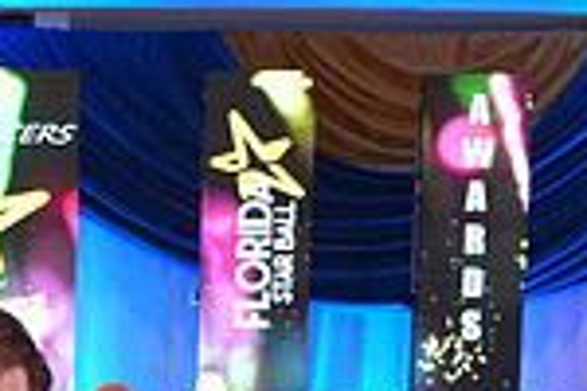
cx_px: -207
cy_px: 663
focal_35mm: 116
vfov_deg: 11.1
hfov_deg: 16.5
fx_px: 1891
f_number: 4.5
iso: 2000
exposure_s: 1/200
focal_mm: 30
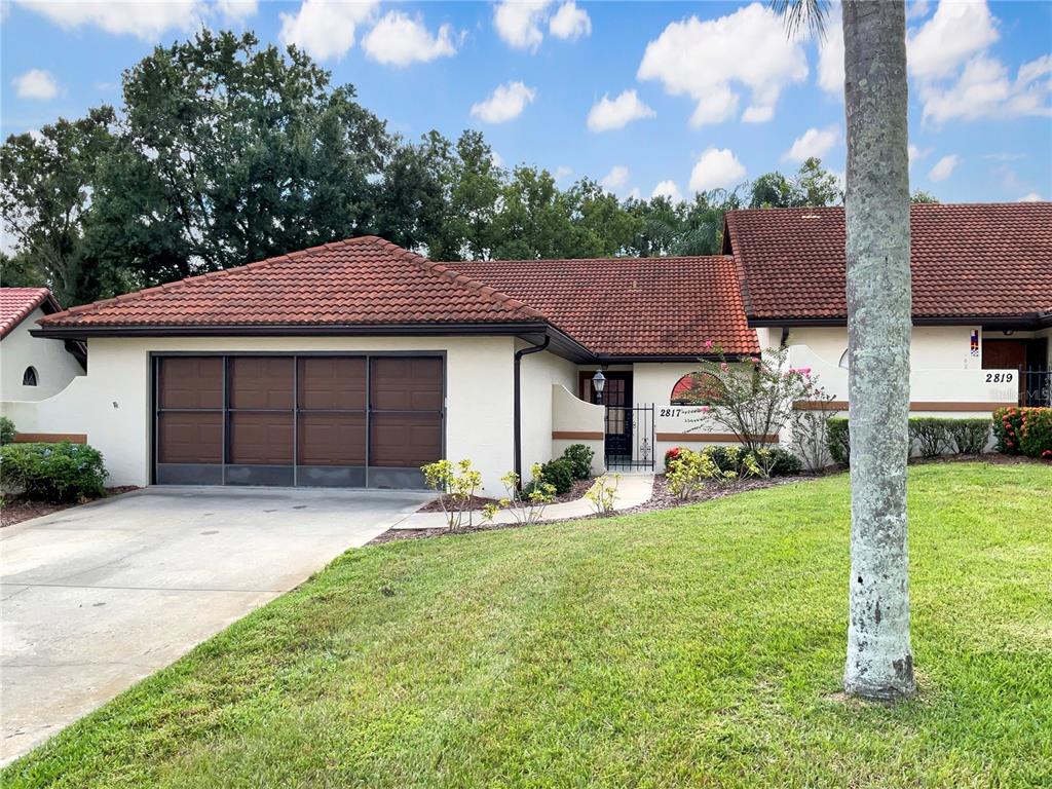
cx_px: 526
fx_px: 881
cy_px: 394
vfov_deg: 48.2
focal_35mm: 29
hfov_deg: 61.7
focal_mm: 3
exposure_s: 1/509
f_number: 1.8
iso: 16
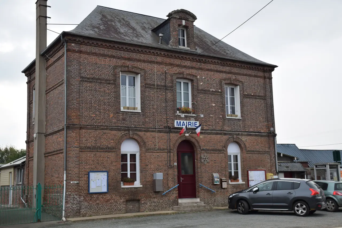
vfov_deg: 29.9
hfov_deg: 43.6
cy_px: 114
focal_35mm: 45
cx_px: 171
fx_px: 427
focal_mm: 30
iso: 400
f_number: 7.1
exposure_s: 1/200
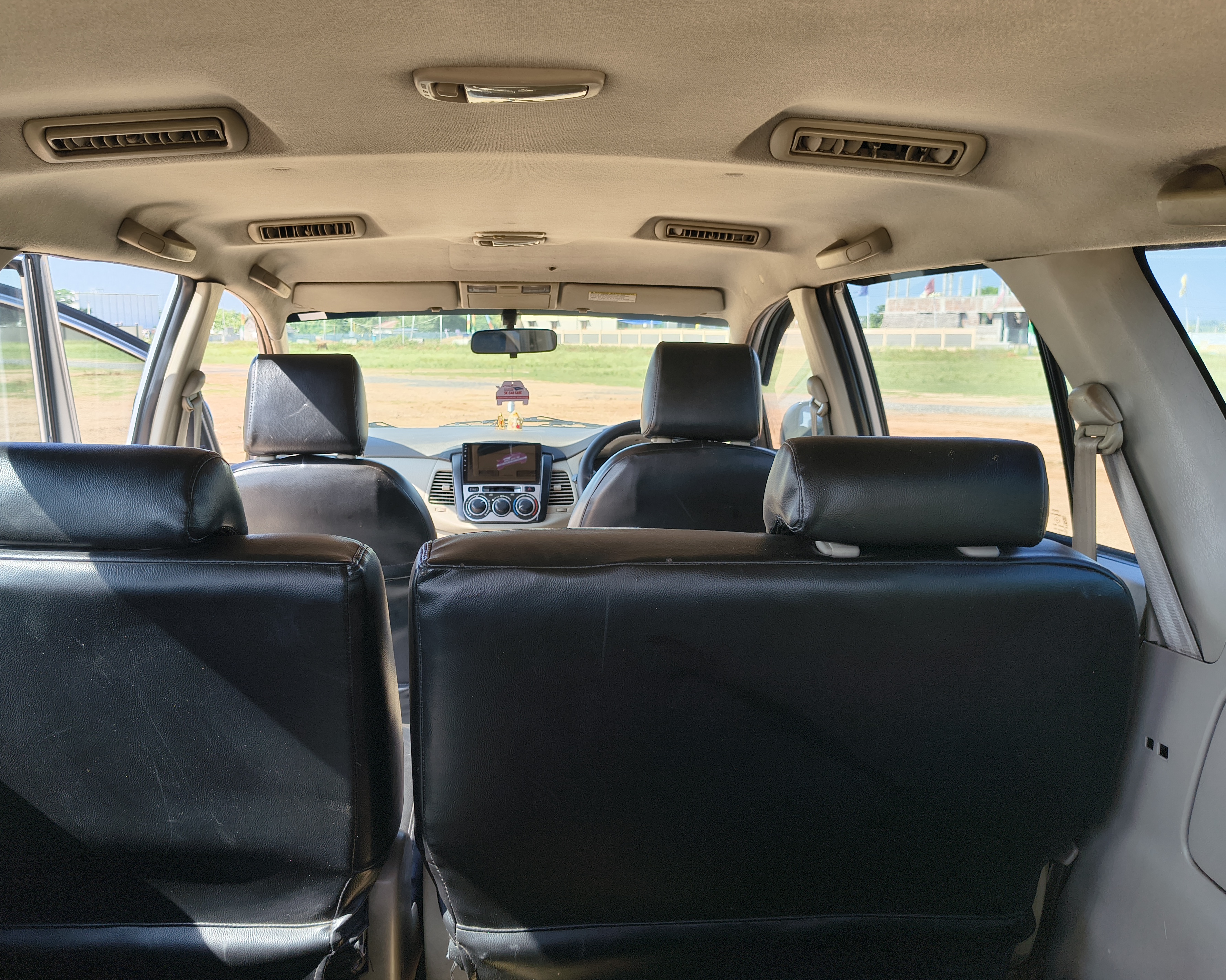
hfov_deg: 63.8
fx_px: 980
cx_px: 535
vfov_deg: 53.2
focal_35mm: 27
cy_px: 488
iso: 100
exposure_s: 1/318
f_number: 1.8
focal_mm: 5.56
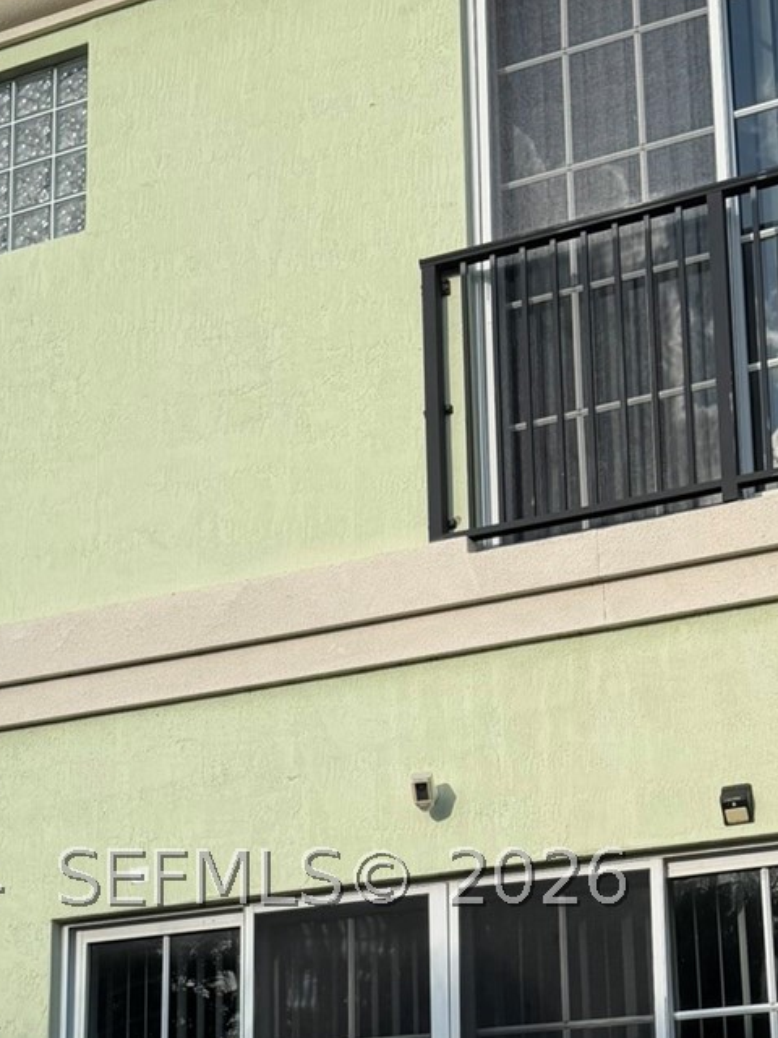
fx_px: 1798
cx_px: 533
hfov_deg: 24.3
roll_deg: +2.4
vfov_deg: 31.1
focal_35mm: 60
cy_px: 877
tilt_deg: +12.0
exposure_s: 1/3145
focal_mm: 6.76
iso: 80
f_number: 1.78
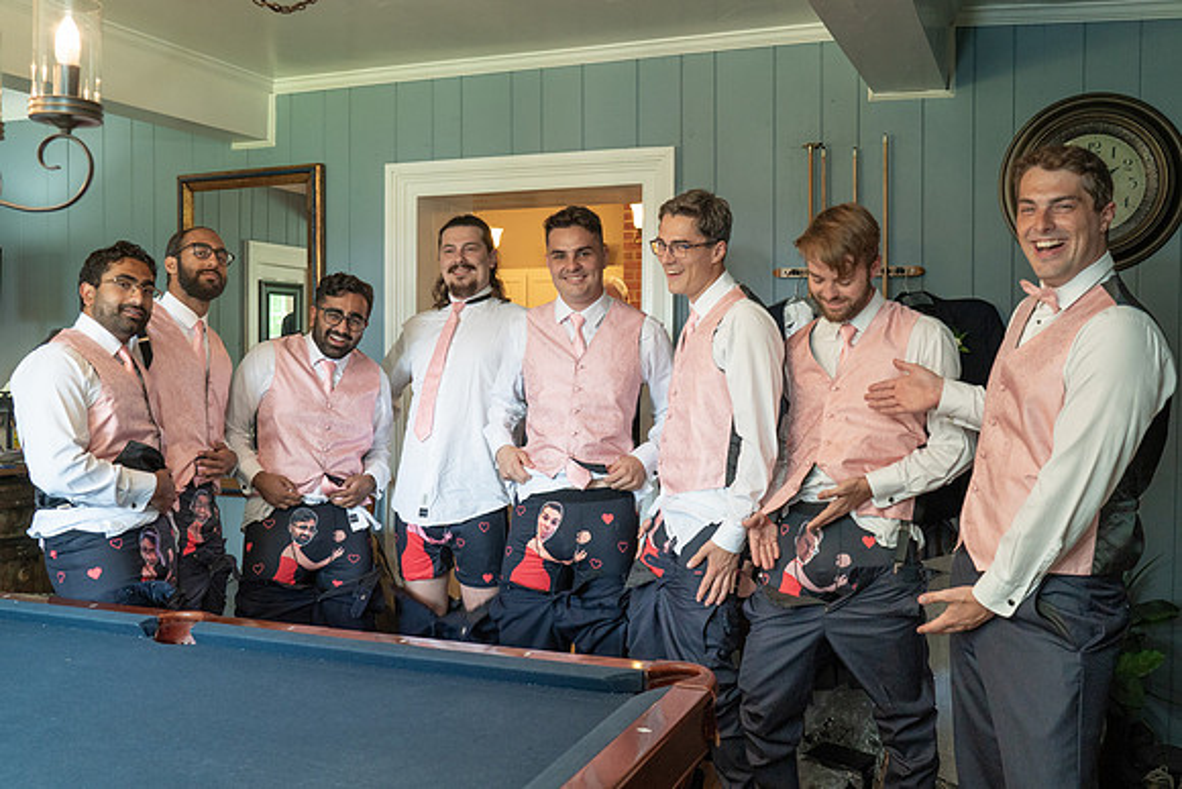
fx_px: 1173
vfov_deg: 37.2
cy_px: 394
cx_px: 586
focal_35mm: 36
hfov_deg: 53.5
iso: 2000
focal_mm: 35
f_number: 5
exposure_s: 1/100
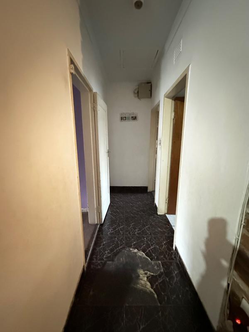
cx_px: 124
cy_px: 166
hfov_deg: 85.7
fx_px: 134
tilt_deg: -10.0
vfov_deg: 102.1
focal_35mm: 14
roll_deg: -0.2
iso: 3200
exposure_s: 1/17
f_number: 2.2
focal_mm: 2.22
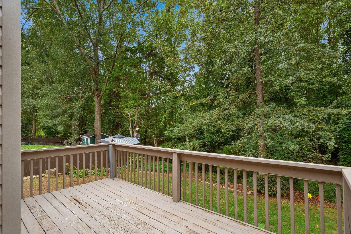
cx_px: 185
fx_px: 166
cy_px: 123
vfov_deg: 70.4
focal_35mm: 17
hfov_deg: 93.2
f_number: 8
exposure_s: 1/13
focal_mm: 16
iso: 320
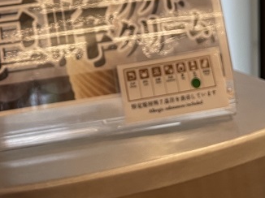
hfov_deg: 27.5
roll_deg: +4.2
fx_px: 497
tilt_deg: -7.2
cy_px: -21
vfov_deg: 21.4
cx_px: -21
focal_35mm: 65
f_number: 1.6
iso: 100
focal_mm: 4.2
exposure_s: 1/63
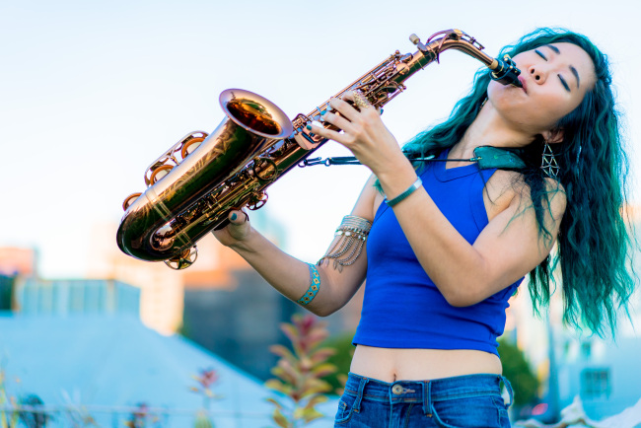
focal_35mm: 55
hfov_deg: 36.2
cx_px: 320
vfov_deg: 24.6
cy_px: 214
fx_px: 980
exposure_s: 1/125
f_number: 1.8
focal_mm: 55
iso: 100
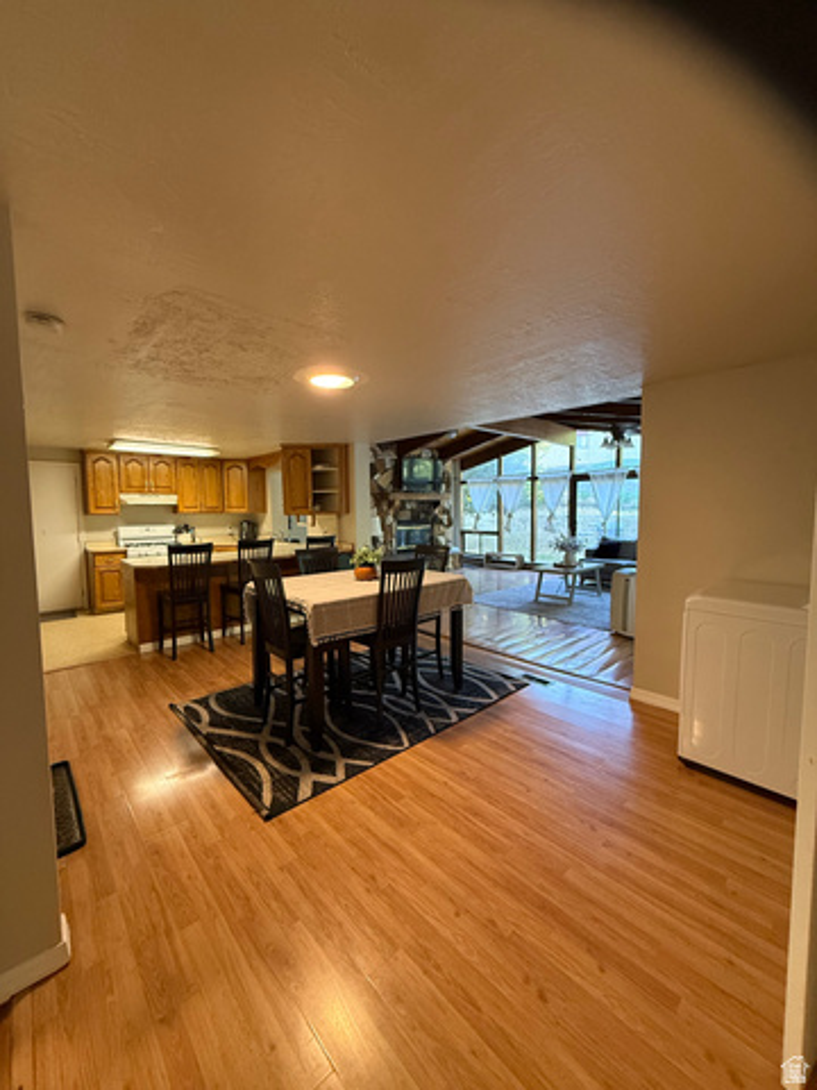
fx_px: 441
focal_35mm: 14
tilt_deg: -3.8
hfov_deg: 85.7
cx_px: 408
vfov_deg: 102.1
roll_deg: -0.2
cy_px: 545
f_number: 2.2
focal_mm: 2.22
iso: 400
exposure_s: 1/60
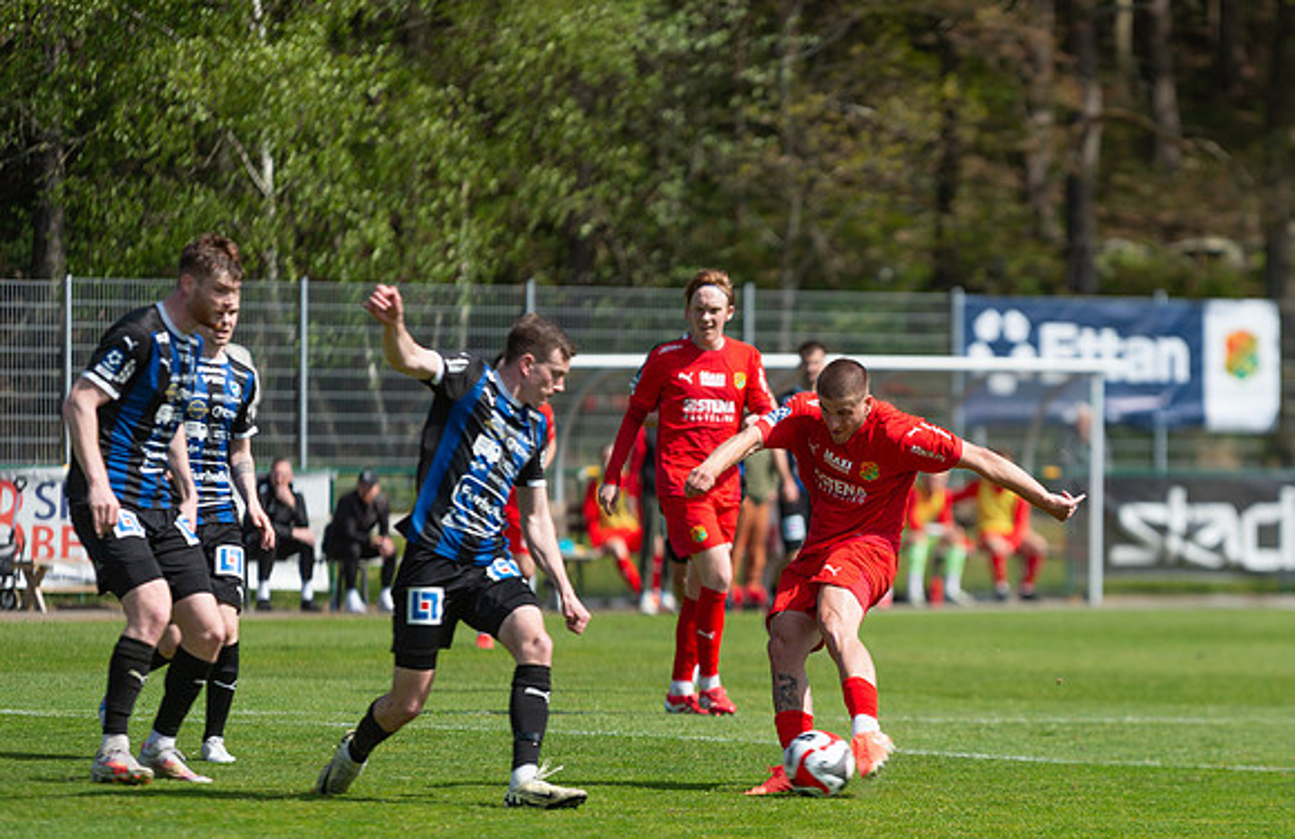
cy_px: 544
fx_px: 9349
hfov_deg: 7.9
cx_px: 837
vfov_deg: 5.1
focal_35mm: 262
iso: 100
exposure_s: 1/1600
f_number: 3.2
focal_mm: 200
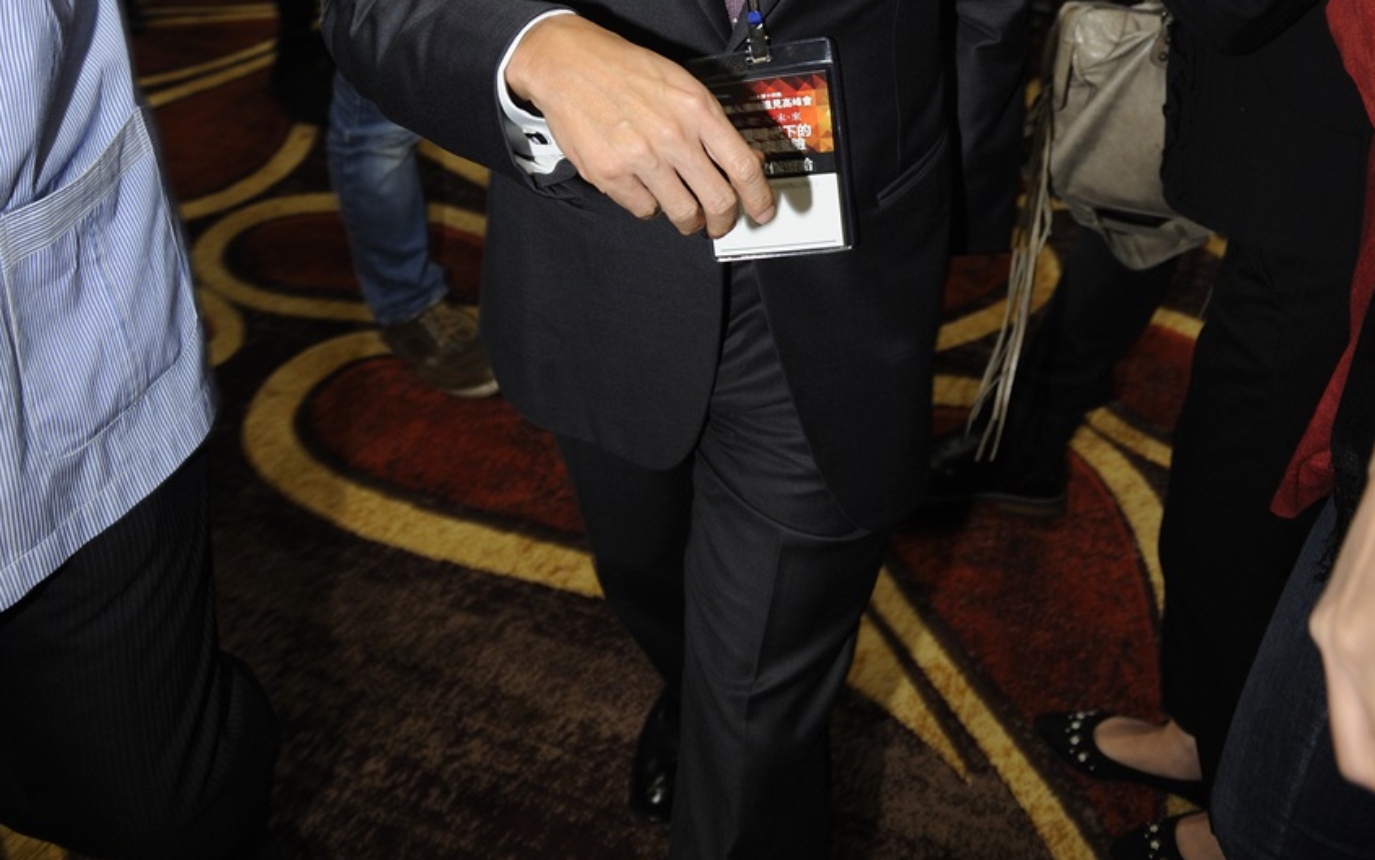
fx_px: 1387
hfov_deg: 52.7
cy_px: -148
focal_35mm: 37
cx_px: 684
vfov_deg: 29.9
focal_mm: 24
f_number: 4
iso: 1000
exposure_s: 1/100
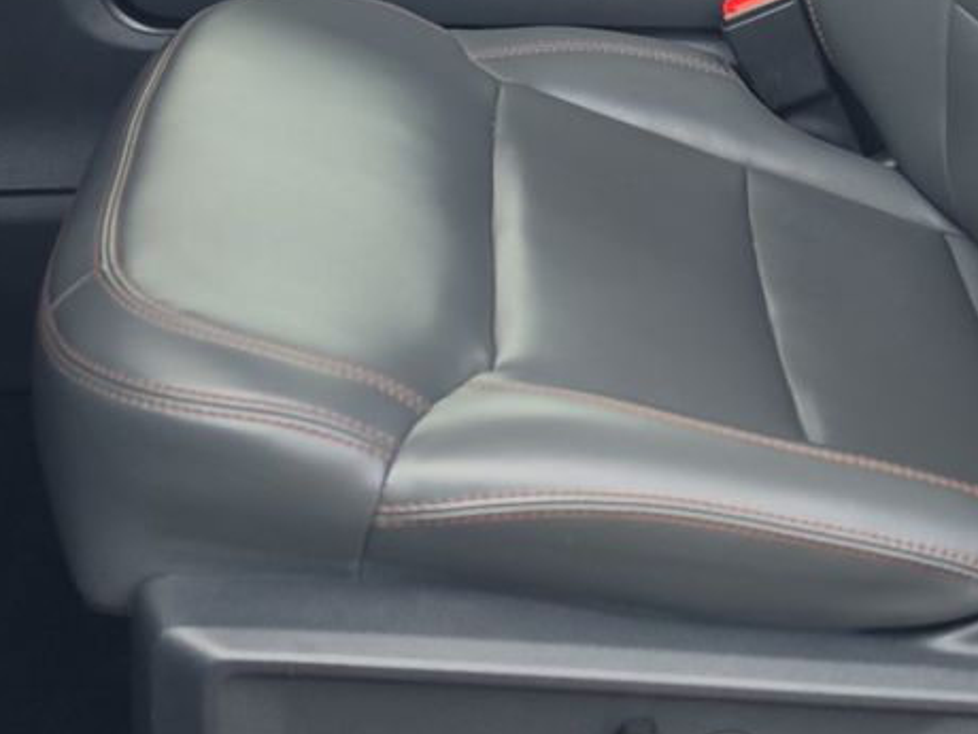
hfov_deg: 24.1
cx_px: 740
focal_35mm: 80
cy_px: -455
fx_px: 2260
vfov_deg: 16.4
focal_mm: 6.5
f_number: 1.4
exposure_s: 1/201
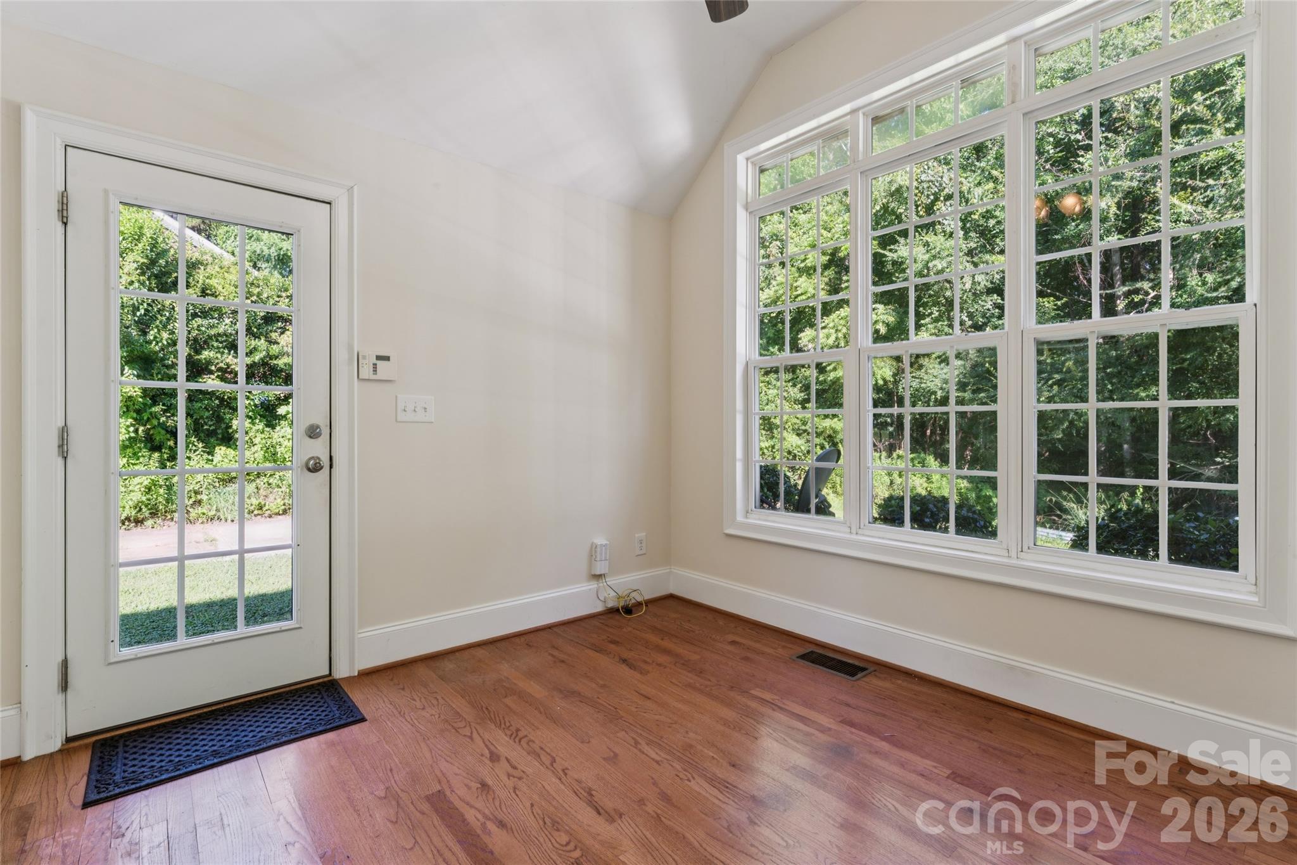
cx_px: 648
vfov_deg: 73.1
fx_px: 584
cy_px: 432
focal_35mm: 16
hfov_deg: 96.0
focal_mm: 16.2
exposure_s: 1/3.33
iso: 100
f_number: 13
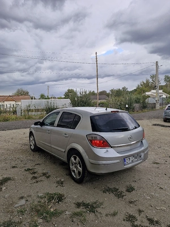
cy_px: 114
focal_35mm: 23
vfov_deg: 73.9
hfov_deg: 58.9
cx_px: 85
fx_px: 151
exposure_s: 1/182
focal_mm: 5.54
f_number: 1.8
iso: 64
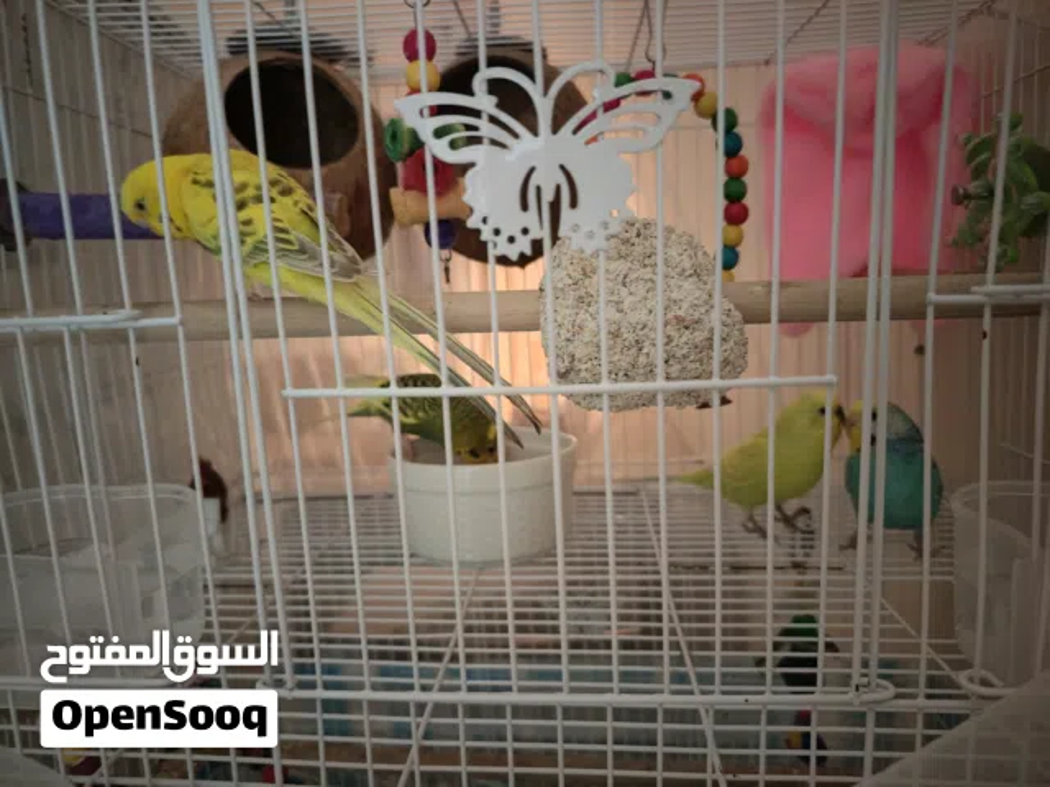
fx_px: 728
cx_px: 525
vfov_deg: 56.8
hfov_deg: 71.6
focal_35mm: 24
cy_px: 394
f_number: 1.75
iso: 50
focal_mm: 5.25
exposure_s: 1/16.7
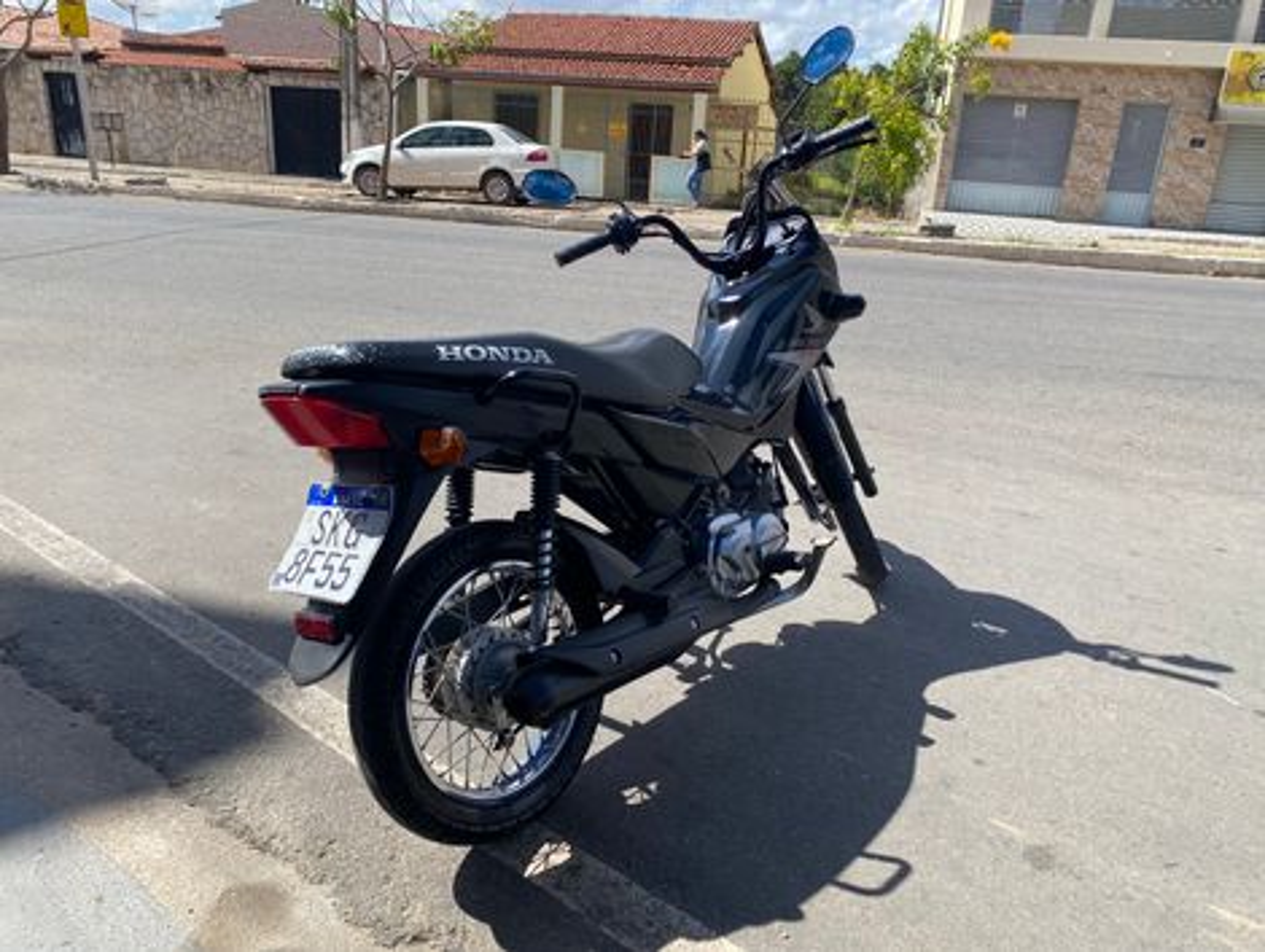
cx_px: 632
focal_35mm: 26
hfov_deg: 67.2
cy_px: 476
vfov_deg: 53.2
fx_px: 952
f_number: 1.8
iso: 32
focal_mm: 4.25
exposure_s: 1/1898
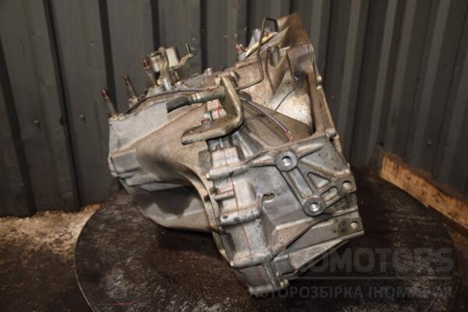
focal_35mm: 33
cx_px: 234
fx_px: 429
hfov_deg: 57.2
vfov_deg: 40.0
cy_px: 156
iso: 800
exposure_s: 1/60
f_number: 5
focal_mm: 22
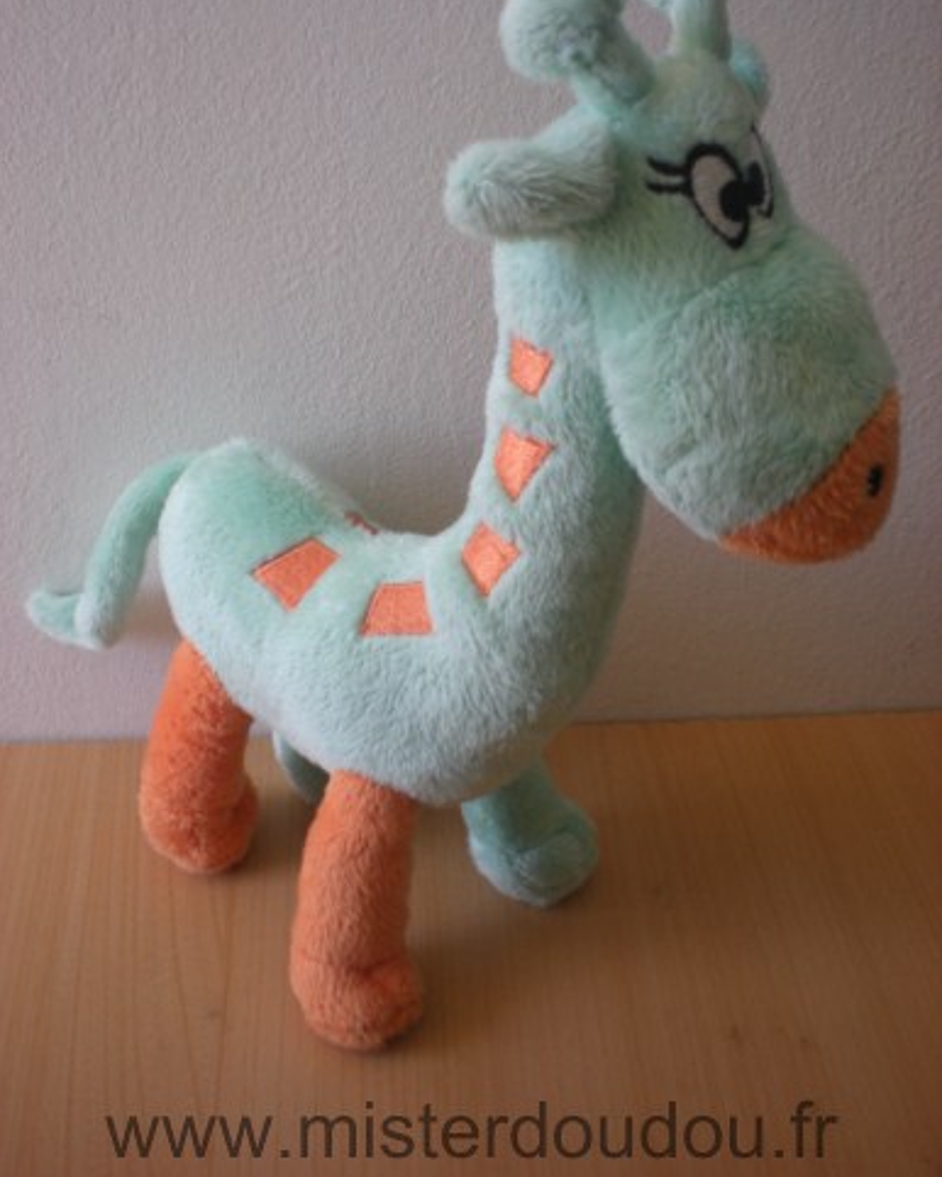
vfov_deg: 45.7
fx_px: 1393
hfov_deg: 37.4
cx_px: 469
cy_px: 545
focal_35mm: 40
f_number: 3.1
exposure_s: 1/60
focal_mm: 6.3
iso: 65
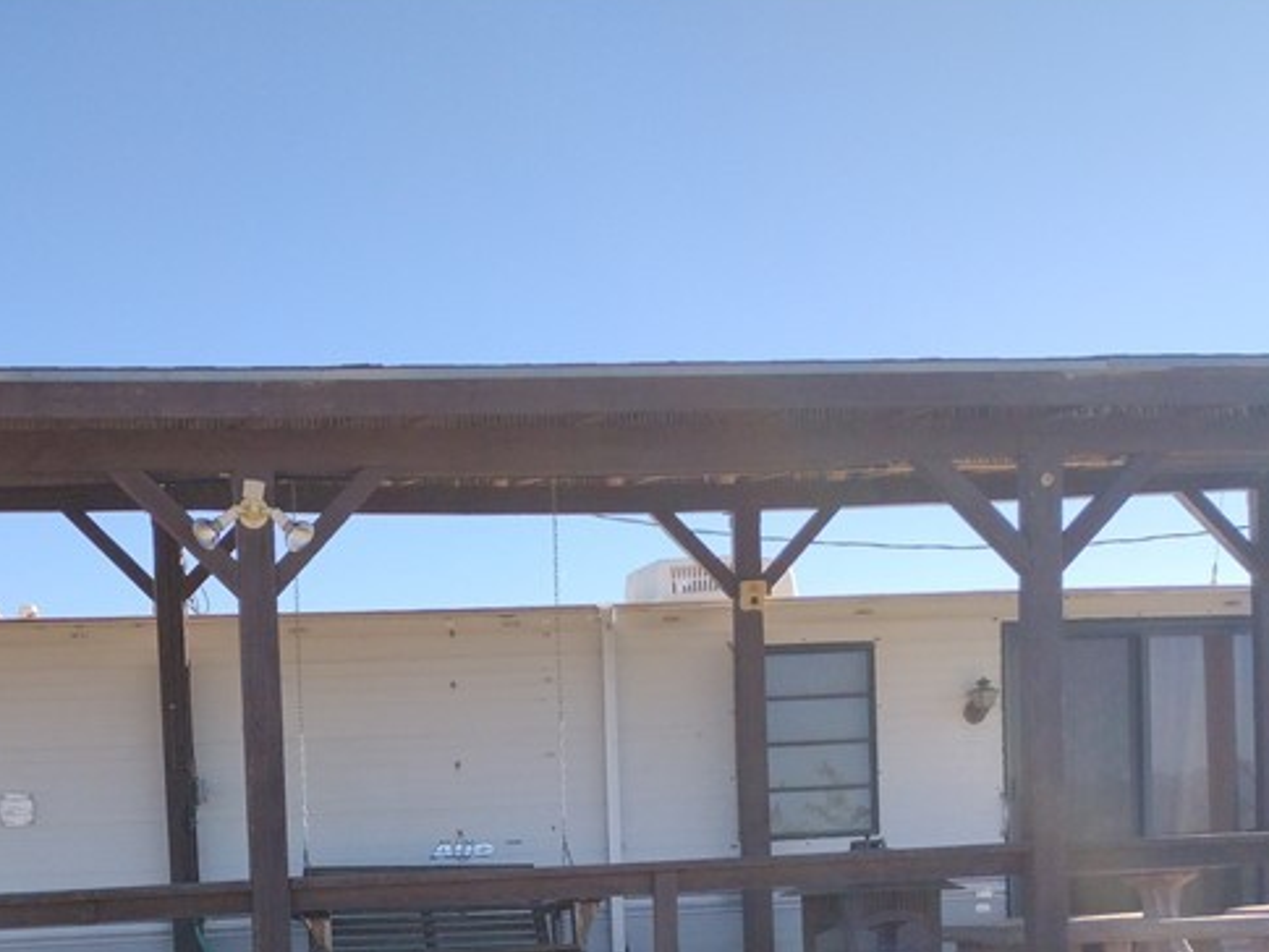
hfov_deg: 33.0
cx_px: 283
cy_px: 973
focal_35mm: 57
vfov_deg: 24.4
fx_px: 2090
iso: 100
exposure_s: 1/2182
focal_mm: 4.71
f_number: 1.7
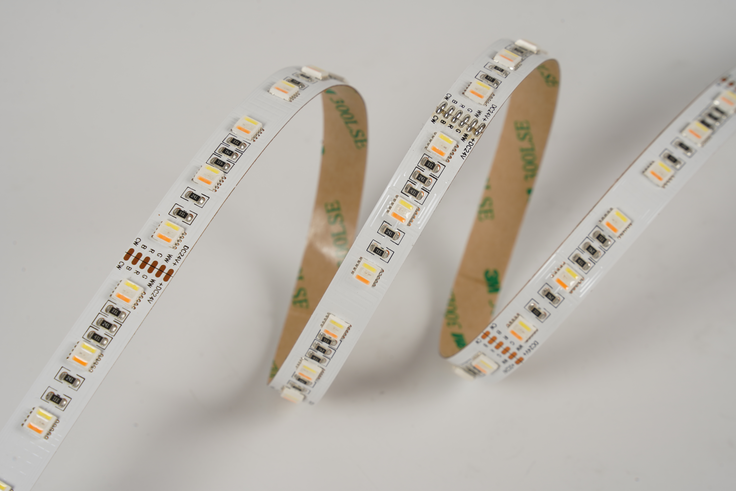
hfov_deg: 15.2
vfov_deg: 10.2
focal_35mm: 135
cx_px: 368
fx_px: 2760
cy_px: 246
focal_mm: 135
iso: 100
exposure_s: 1/125
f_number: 14
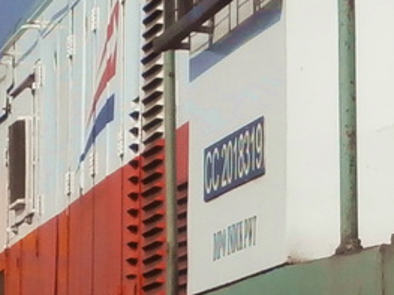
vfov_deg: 4.3
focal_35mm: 343
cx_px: 398
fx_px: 3902
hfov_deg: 5.8
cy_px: 189
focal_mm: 8.29
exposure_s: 1/1250
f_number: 4.2
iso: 100
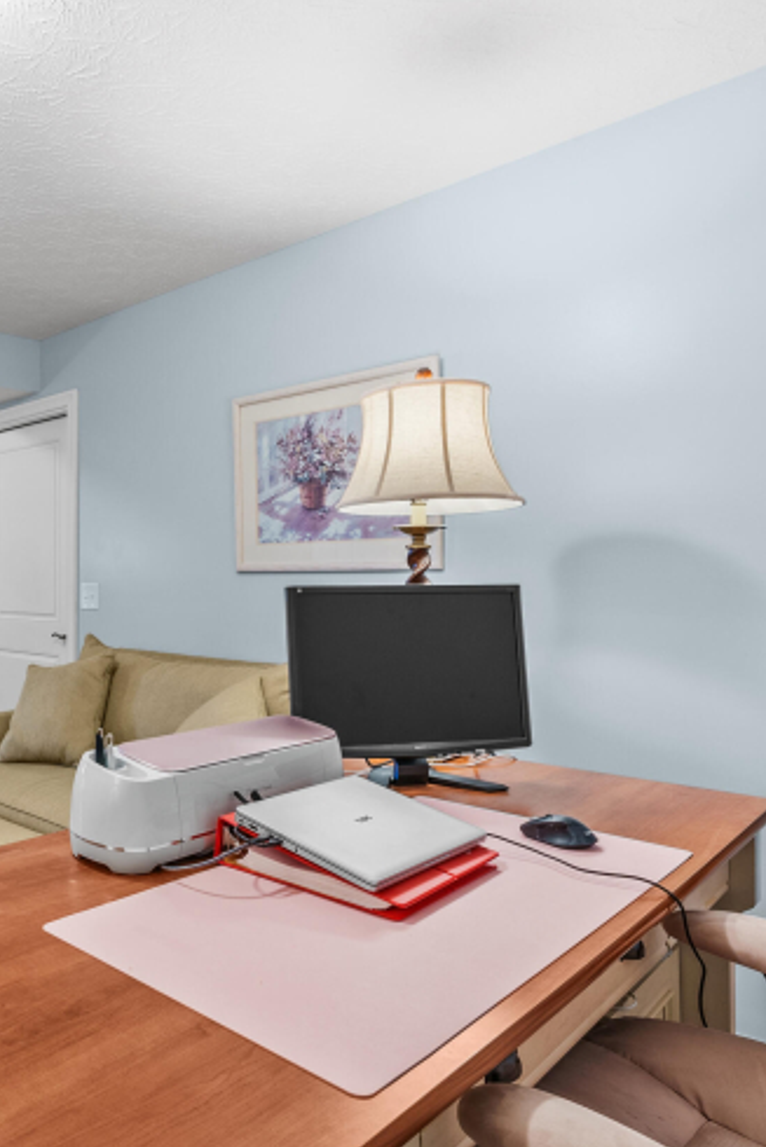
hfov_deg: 45.1
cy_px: 564
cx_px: 78
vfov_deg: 69.4
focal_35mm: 26
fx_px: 829
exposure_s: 1.3
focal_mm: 17
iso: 400
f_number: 11
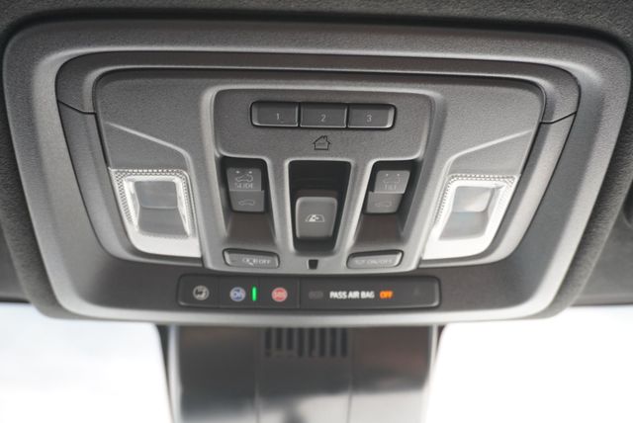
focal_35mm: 36
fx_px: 634
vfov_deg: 36.9
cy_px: 212
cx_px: 316
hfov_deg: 53.1
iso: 640
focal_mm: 24
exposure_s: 1/60
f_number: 4.5
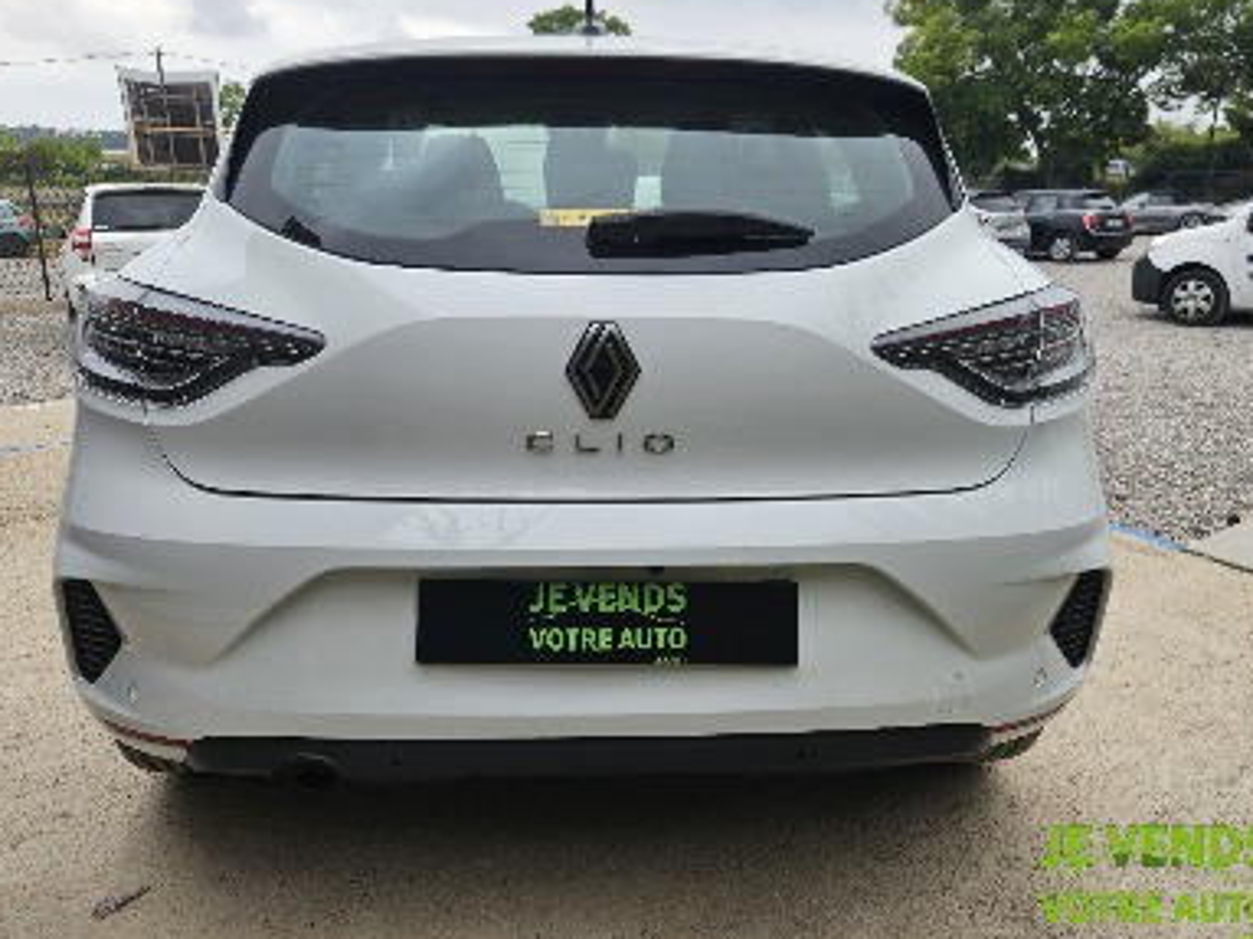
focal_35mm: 25
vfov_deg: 54.8
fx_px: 905
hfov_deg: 69.4
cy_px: 438
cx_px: 612
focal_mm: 5.4
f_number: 1.8
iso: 25
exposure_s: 1/445
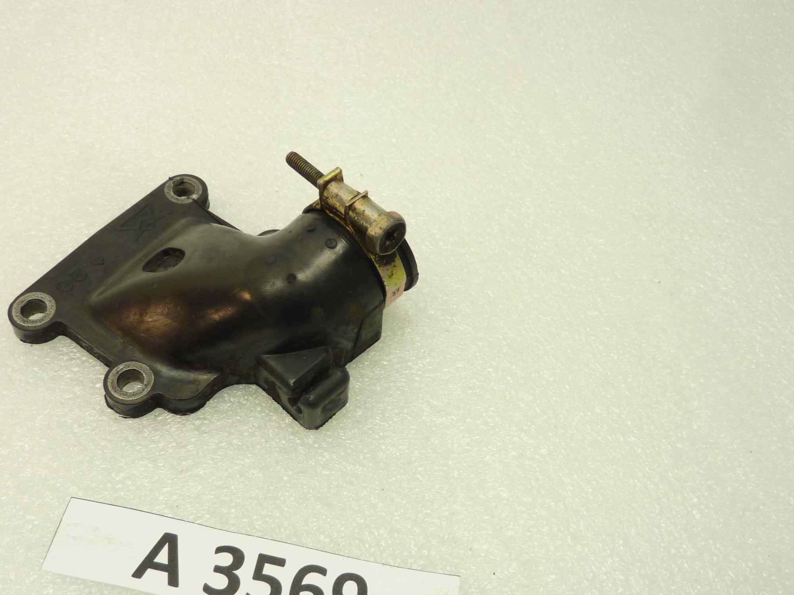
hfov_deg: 56.6
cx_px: 346
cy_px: 350
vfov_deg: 44.0
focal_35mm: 32
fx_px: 734
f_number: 3.3
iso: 80
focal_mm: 4.1
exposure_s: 1/20
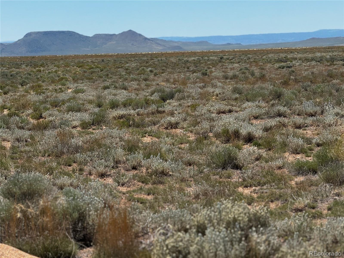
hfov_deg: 16.4
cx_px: 172
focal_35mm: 120
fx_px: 1193
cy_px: 129
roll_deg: +2.0
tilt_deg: -3.6
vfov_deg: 12.3
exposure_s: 1/1422
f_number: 2.8
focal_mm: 15.66
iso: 50
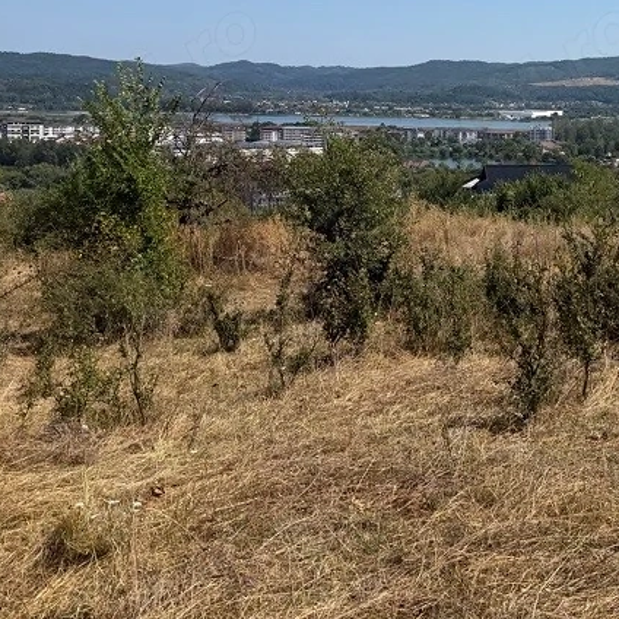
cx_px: 574
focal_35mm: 50
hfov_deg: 32.1
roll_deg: -1.1
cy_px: 139
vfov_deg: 33.2
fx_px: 1012
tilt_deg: -1.5
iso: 80
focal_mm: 6.76
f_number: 1.78
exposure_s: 1/6711
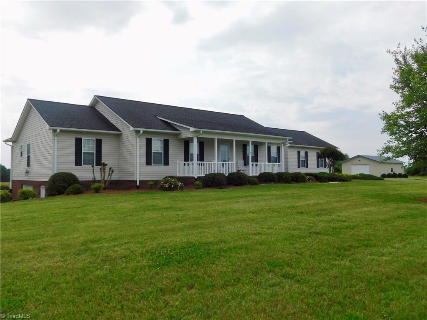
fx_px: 370
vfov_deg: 46.8
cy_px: 160
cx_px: 214
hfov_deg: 60.0
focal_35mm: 30
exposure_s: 1/500
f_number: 6.4
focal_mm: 5.3
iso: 125
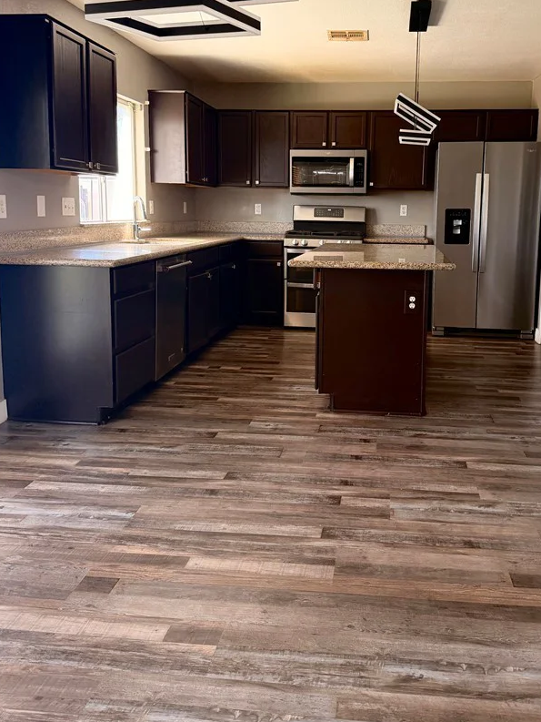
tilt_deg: -7.7
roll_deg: -1.3
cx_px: 326
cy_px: 290
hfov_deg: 45.2
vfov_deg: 57.9
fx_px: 646
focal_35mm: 31
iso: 200
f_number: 1.78
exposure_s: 1/76
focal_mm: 6.76
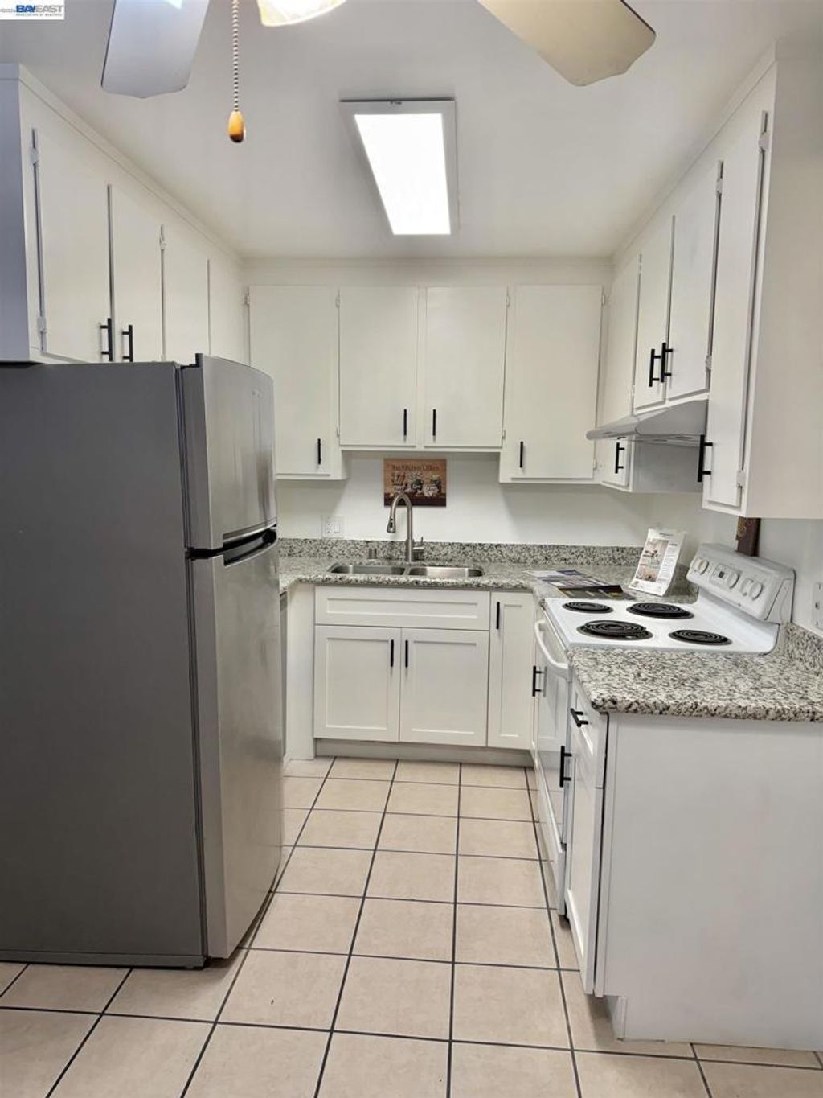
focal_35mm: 24
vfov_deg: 71.6
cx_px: 412
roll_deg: -1.4
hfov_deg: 56.8
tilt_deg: -5.5
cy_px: 549
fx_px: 761
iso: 100
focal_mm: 6.76
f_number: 1.78
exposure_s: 1/120
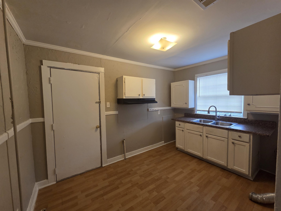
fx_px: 106
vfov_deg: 89.9
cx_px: 140
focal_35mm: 13
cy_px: 106
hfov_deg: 106.2
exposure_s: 1/60
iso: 200
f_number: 2.2
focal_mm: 2.2
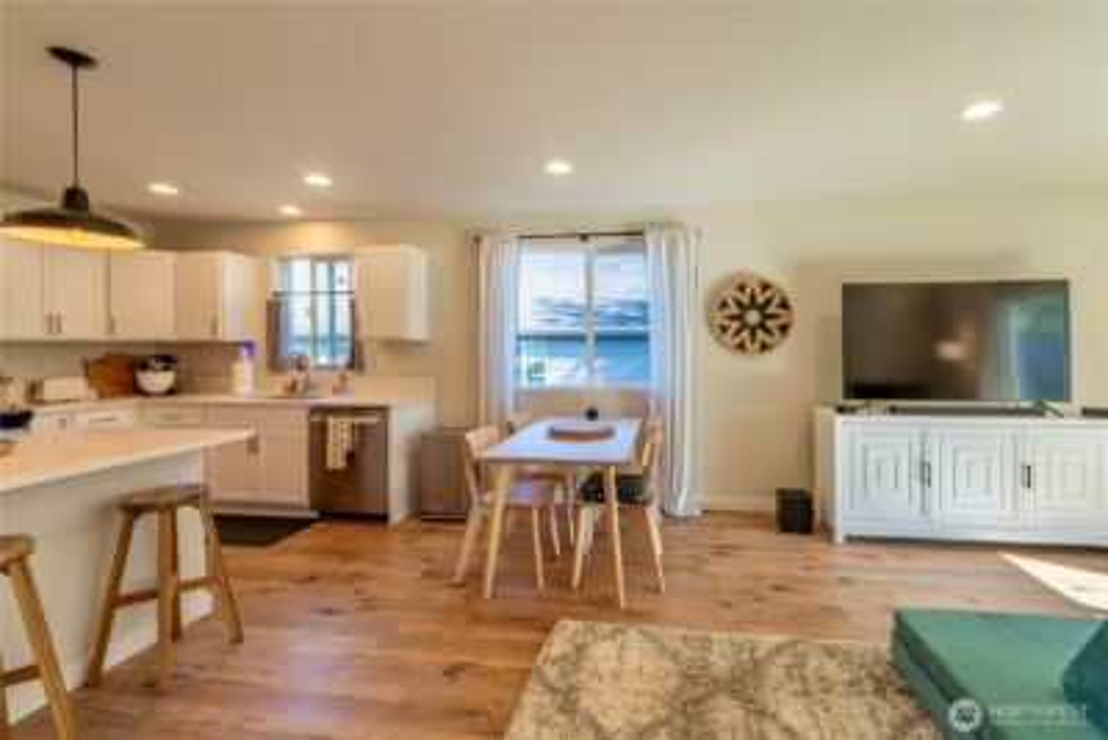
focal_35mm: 14
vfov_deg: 81.3
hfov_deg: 104.2
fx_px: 431
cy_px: 370
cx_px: 554
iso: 320
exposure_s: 1/60
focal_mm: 14
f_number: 11
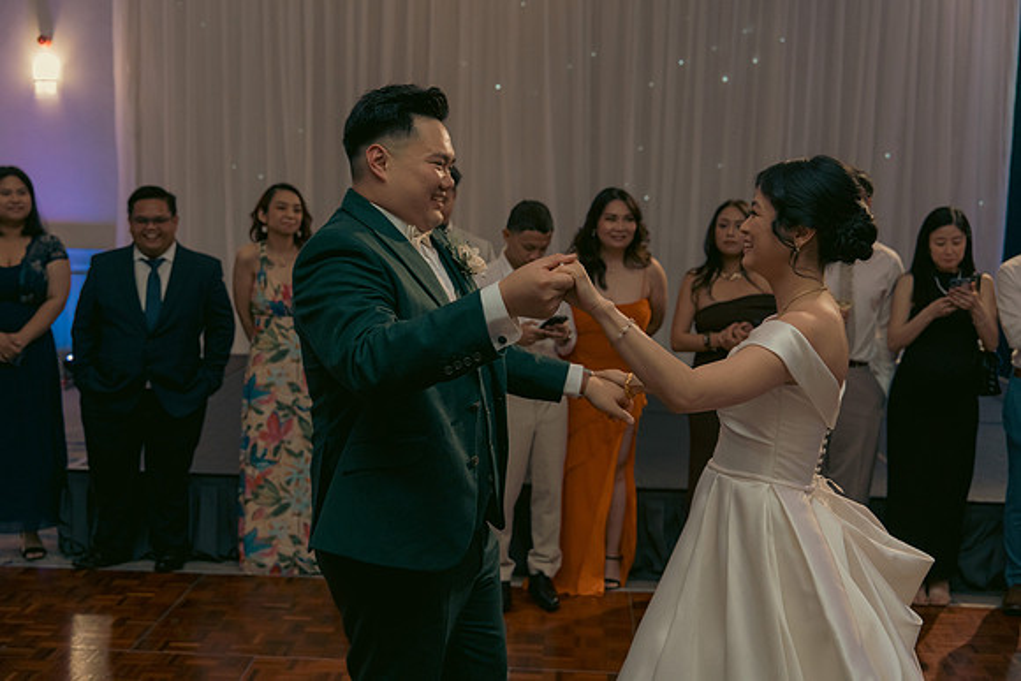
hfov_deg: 45.4
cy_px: 340
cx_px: 510
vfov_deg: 31.2
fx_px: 1220
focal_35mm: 43
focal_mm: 43
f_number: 3.5
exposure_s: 1/160
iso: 2500
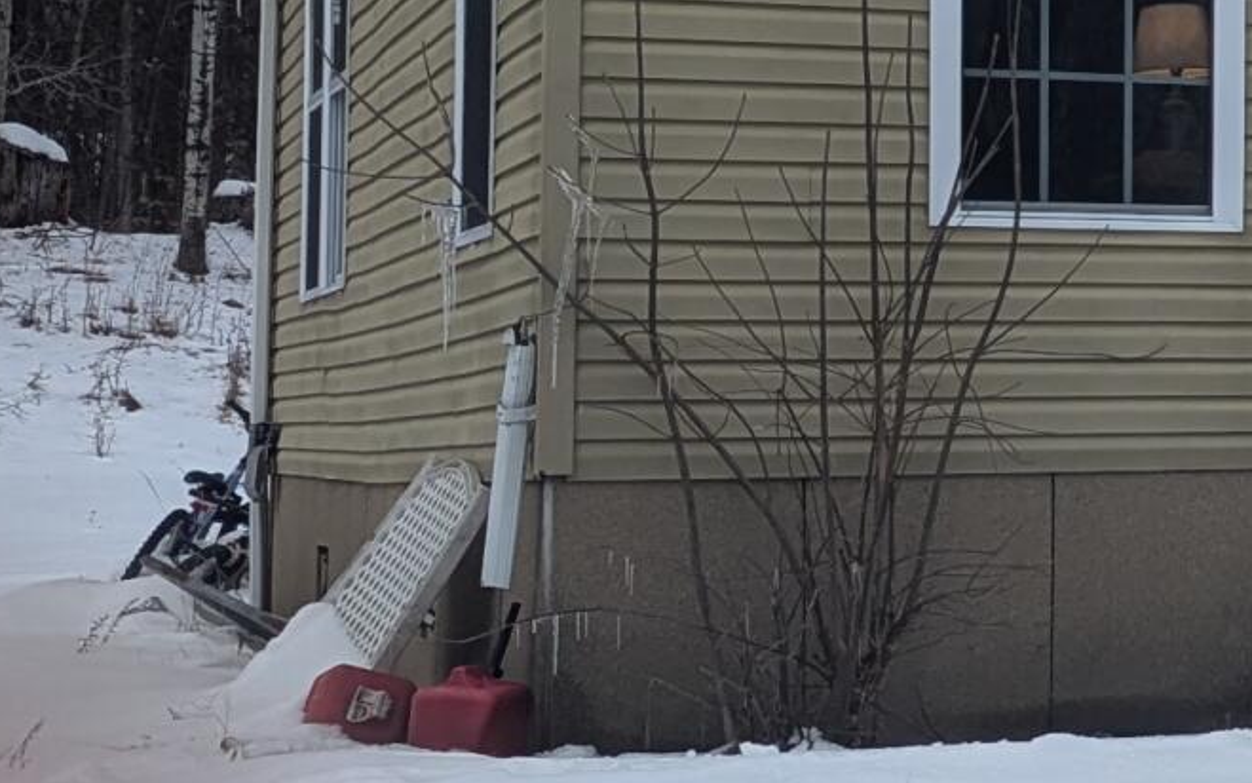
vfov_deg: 11.3
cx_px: 2738
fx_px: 3958
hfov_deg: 14.1
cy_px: 226
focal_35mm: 116
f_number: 1.85
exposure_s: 1/527
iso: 46
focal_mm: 6.81
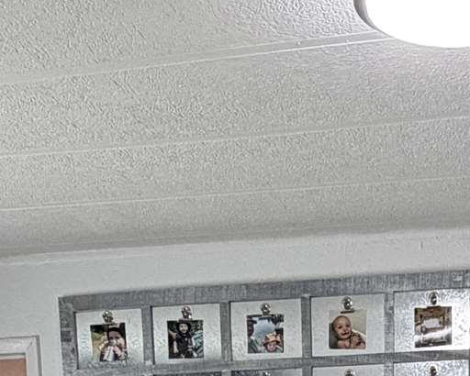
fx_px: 1141
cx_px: 294
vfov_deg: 14.6
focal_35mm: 82
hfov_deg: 23.2
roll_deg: +1.2
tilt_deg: -13.6
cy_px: 802
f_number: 2.2
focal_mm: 2.22
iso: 160
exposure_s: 1/121
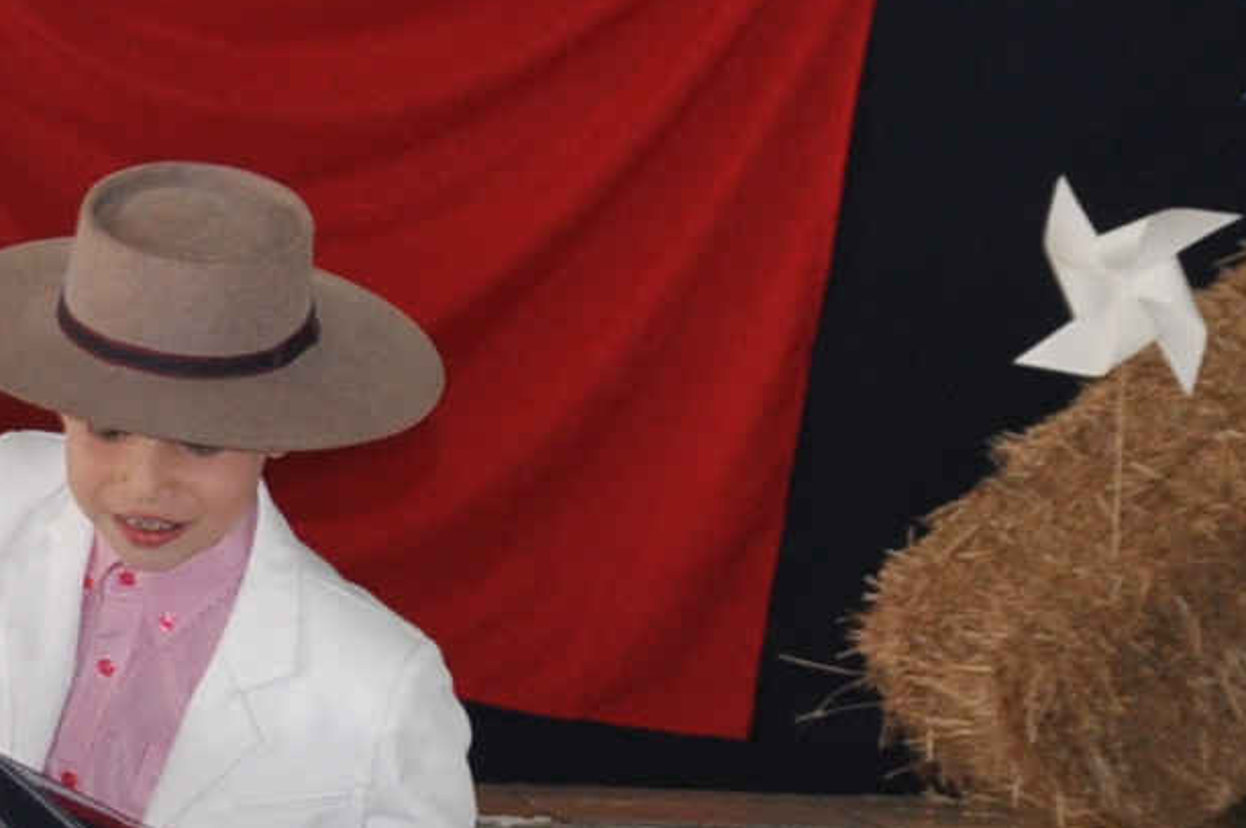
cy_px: 441
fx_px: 10372
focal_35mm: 300
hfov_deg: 6.8
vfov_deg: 4.6
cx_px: -314
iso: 400
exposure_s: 1/125
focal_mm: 38
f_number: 4.5
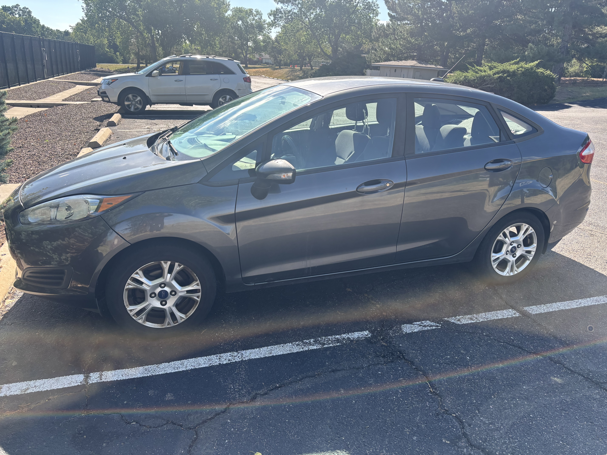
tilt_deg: -20.3
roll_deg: -4.2
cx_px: 304
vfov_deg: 53.1
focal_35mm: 26
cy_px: 228
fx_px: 456
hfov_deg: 67.3
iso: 50
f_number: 1.6
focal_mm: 5.96
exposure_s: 1/872
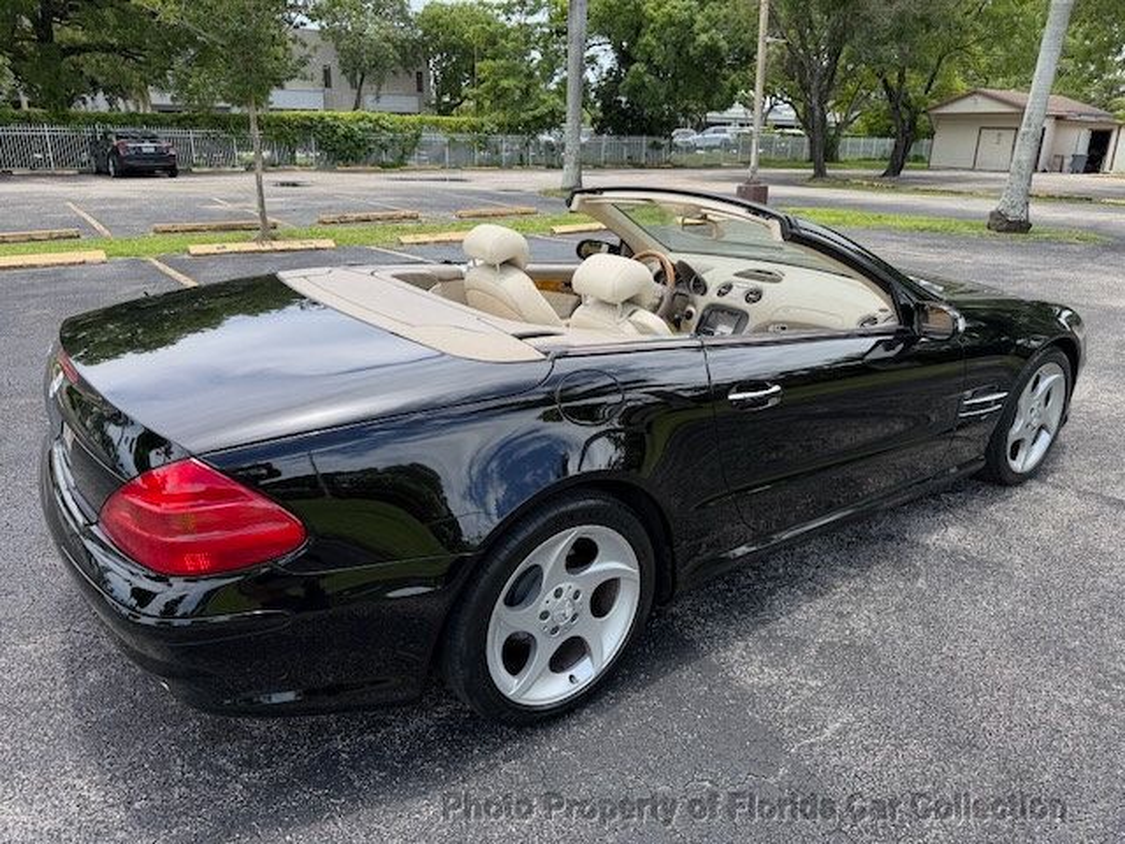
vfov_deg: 56.8
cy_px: 422
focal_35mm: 24
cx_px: 562
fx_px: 780
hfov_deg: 71.6
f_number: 1.78
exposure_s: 1/1653
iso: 80
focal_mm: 6.76
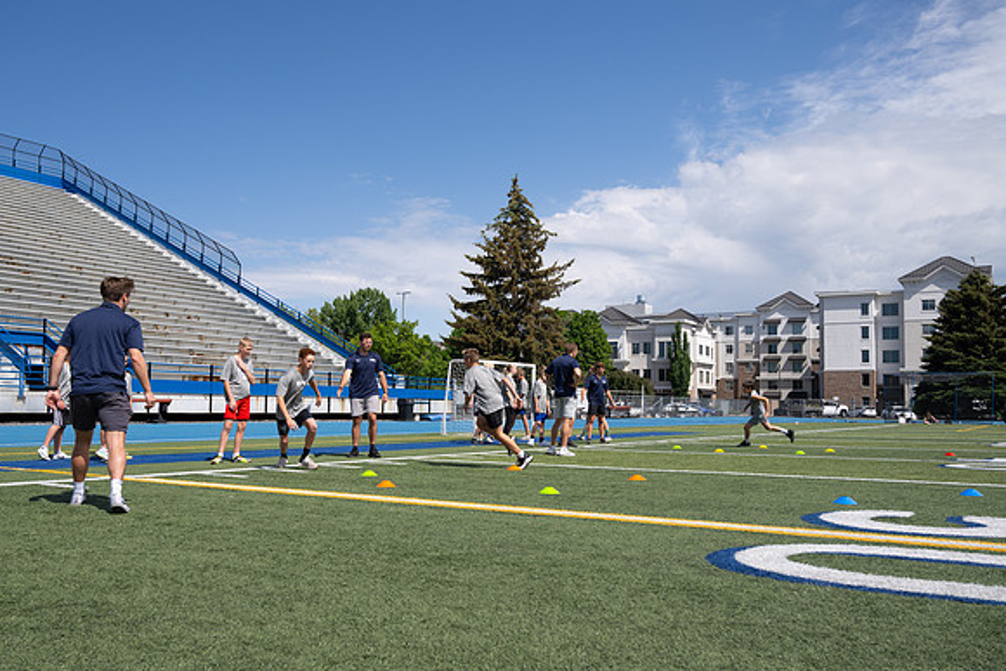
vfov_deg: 40.2
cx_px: 467
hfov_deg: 57.4
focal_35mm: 33
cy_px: 360
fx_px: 917
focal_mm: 28.5
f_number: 5.6
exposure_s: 1/500
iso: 80
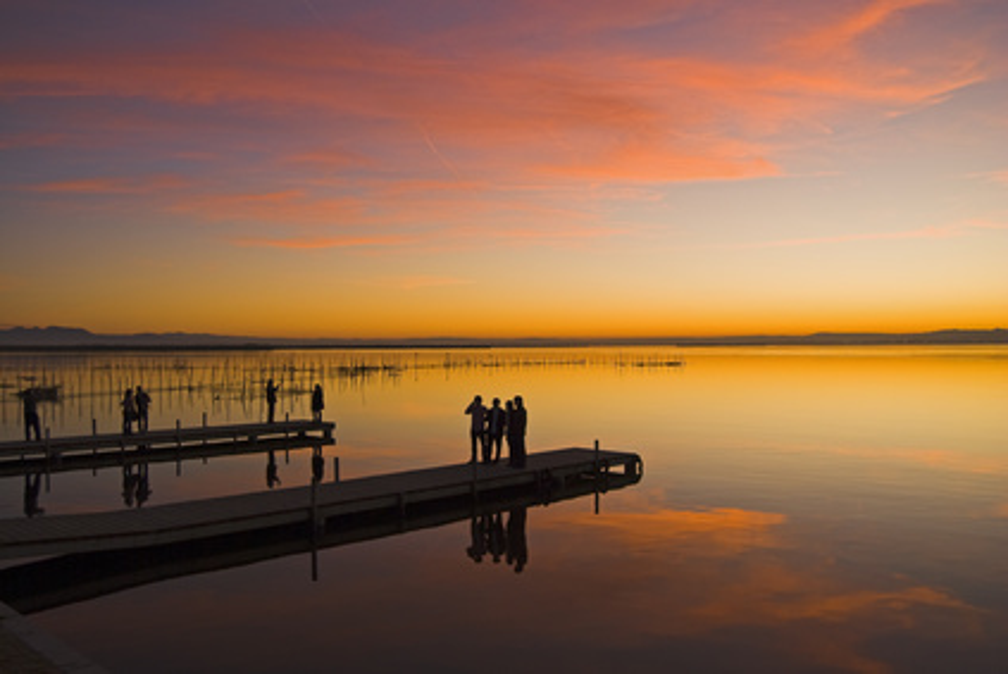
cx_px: 504
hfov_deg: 61.9
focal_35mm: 30
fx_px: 841
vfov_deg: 43.7
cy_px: 337
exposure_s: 1/40
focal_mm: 20
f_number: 5
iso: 100
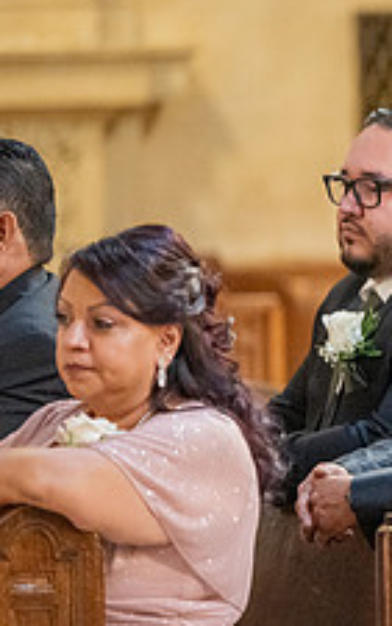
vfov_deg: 4.4
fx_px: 8053
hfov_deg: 2.8
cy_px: 321
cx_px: 695
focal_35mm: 472
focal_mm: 180
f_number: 2.8
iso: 2000
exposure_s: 1/100
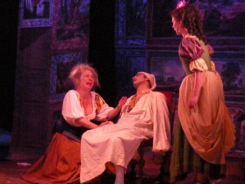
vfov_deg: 12.9
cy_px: 110
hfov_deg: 17.1
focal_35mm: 115
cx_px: 147
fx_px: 814
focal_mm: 14.9
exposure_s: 1/125
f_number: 5
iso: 3200
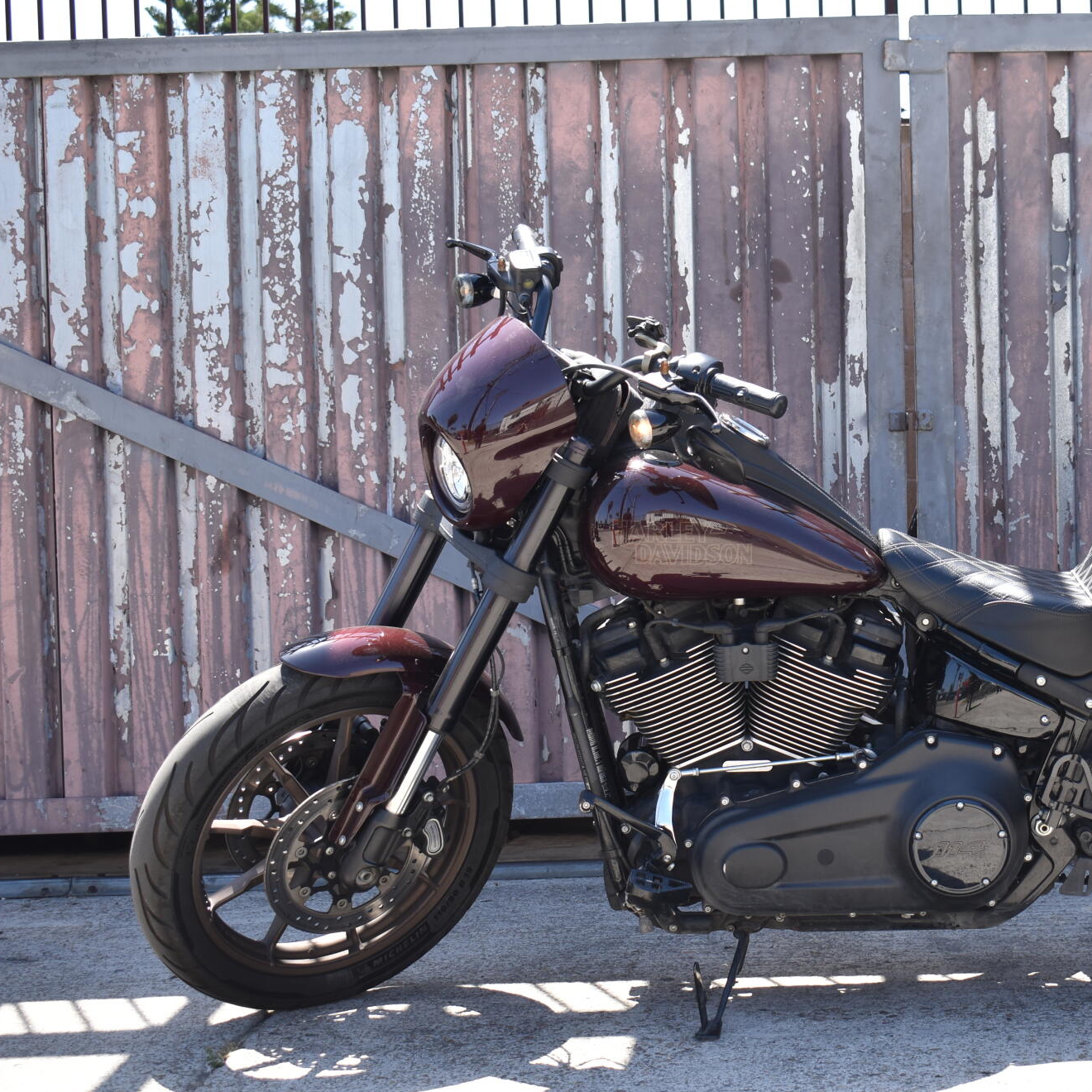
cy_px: 551
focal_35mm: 68
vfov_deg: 25.5
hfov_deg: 25.2
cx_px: 819
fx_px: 2414
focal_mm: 35
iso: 200
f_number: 5.6
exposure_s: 1/250
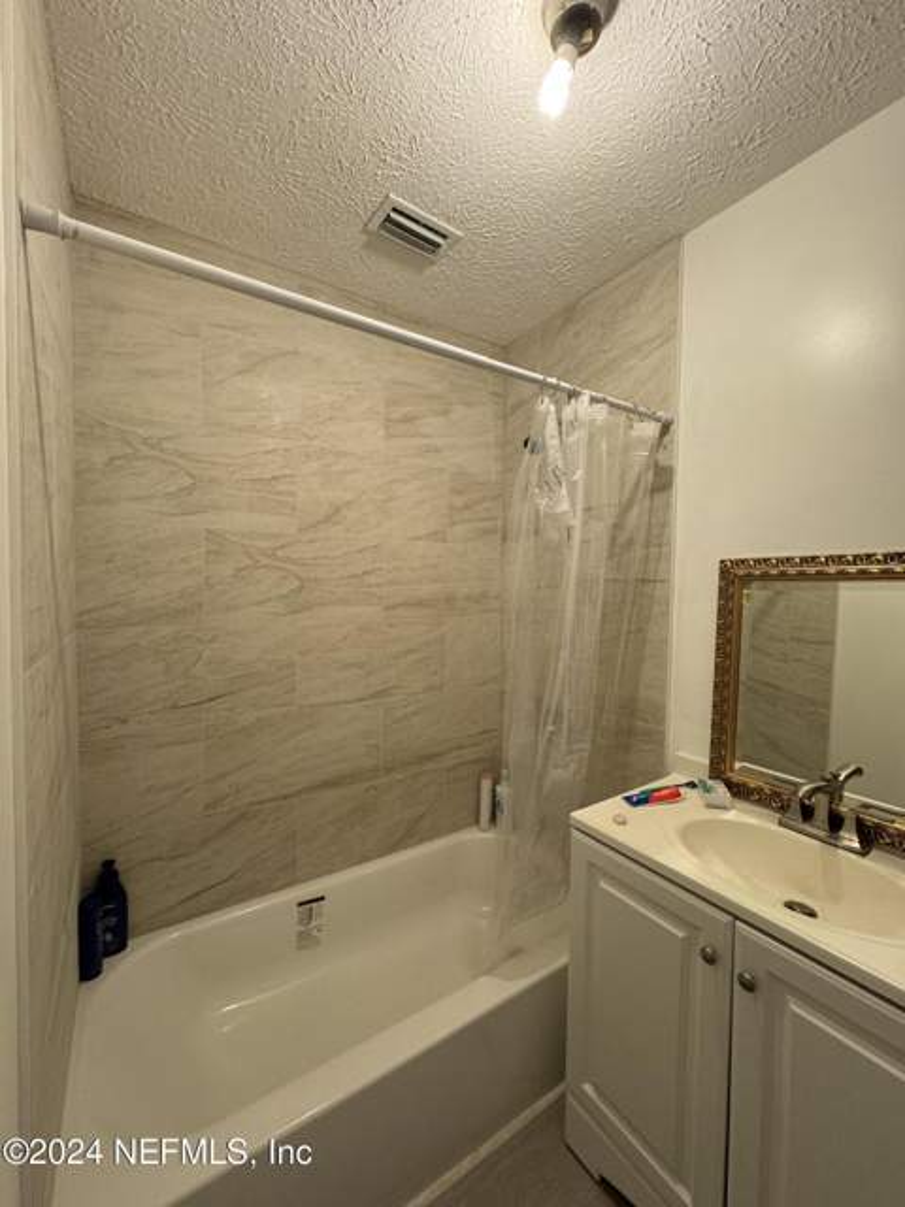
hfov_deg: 85.7
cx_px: 452
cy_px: 604
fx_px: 488
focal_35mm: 14
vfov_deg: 102.1
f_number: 2.2
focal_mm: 2.22
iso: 200
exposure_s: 1/60
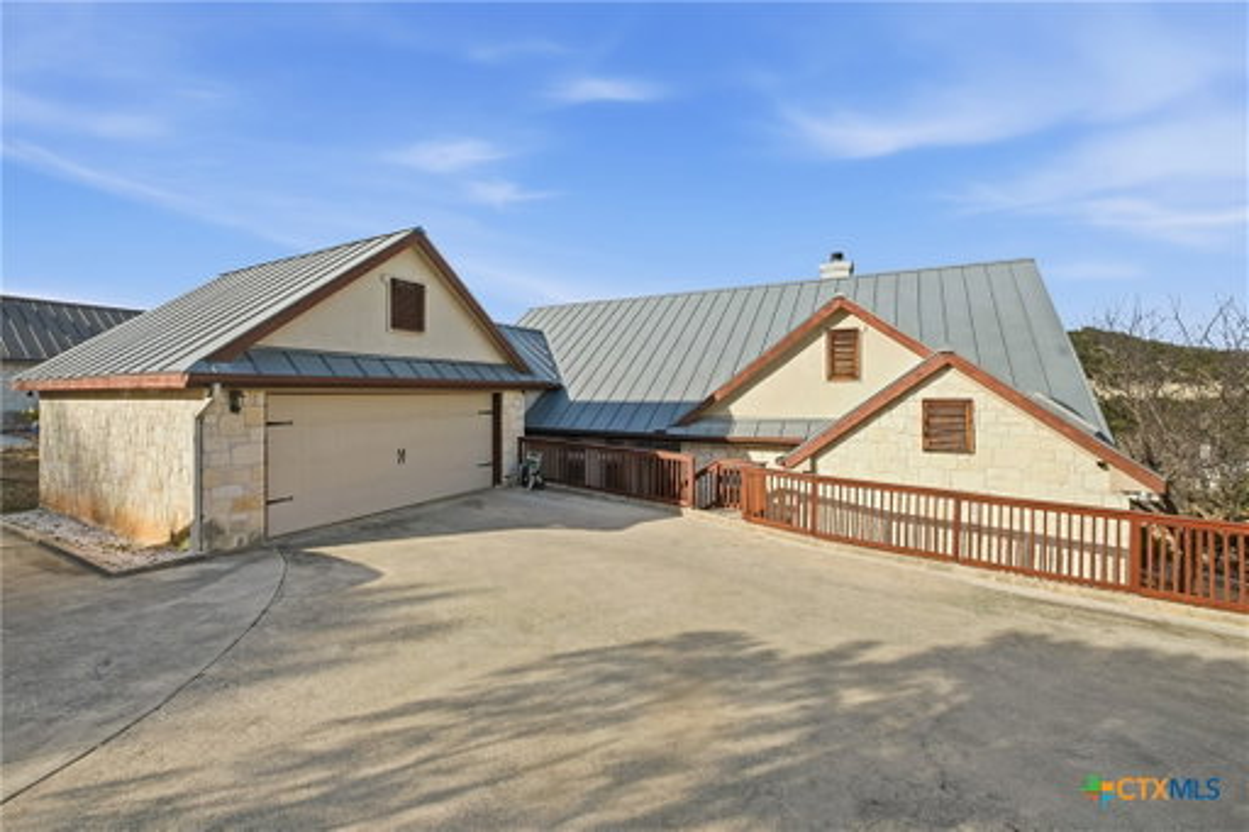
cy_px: 416
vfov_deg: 85.4
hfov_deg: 108.3
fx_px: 451
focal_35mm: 13
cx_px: 624
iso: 200
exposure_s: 1/400
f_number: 16
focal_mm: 9
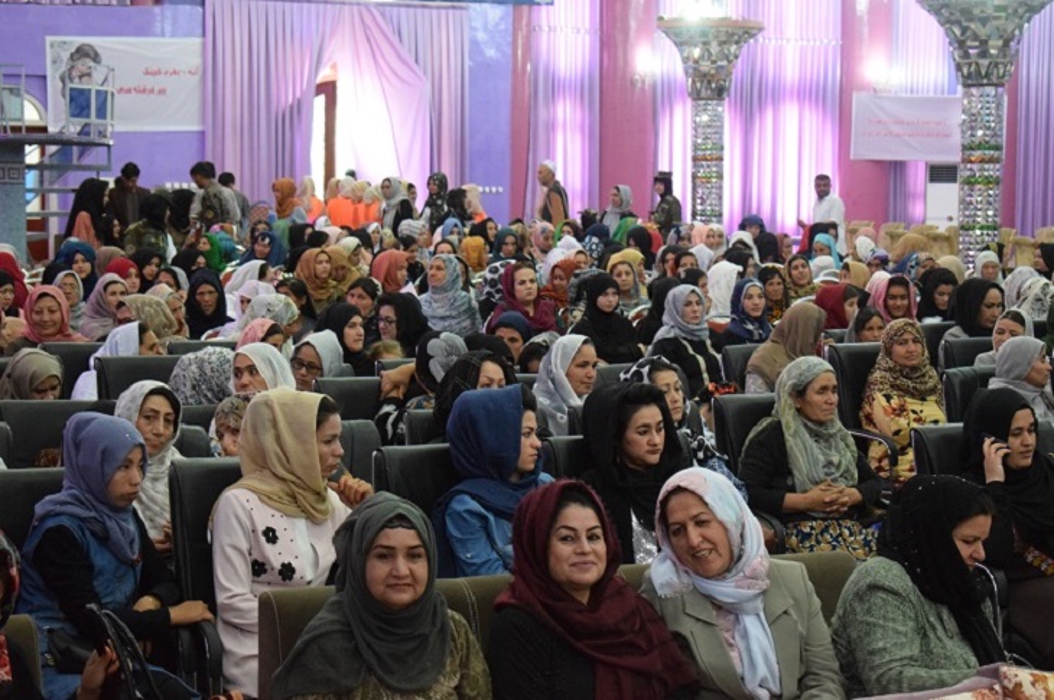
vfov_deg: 17.5
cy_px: 350
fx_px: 2281
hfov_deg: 26.0
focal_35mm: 78
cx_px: 527
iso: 5000
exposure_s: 1/60
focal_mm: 52
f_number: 5.6
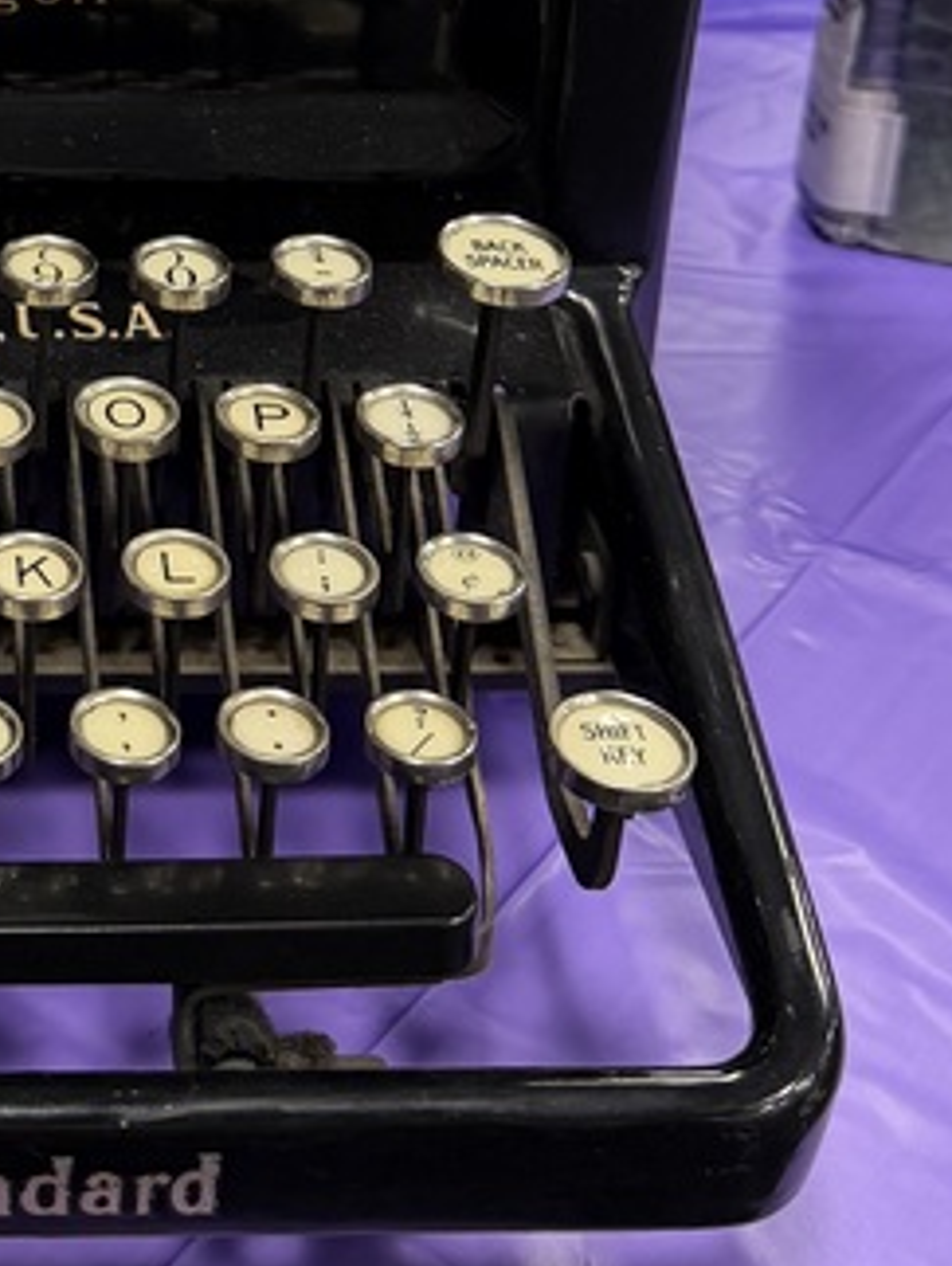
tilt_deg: -23.8
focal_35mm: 76
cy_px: -196
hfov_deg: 18.3
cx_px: -227
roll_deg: +0.0
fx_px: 2781
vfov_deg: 23.7
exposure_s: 1/60
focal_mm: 6.76
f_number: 1.78
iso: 160
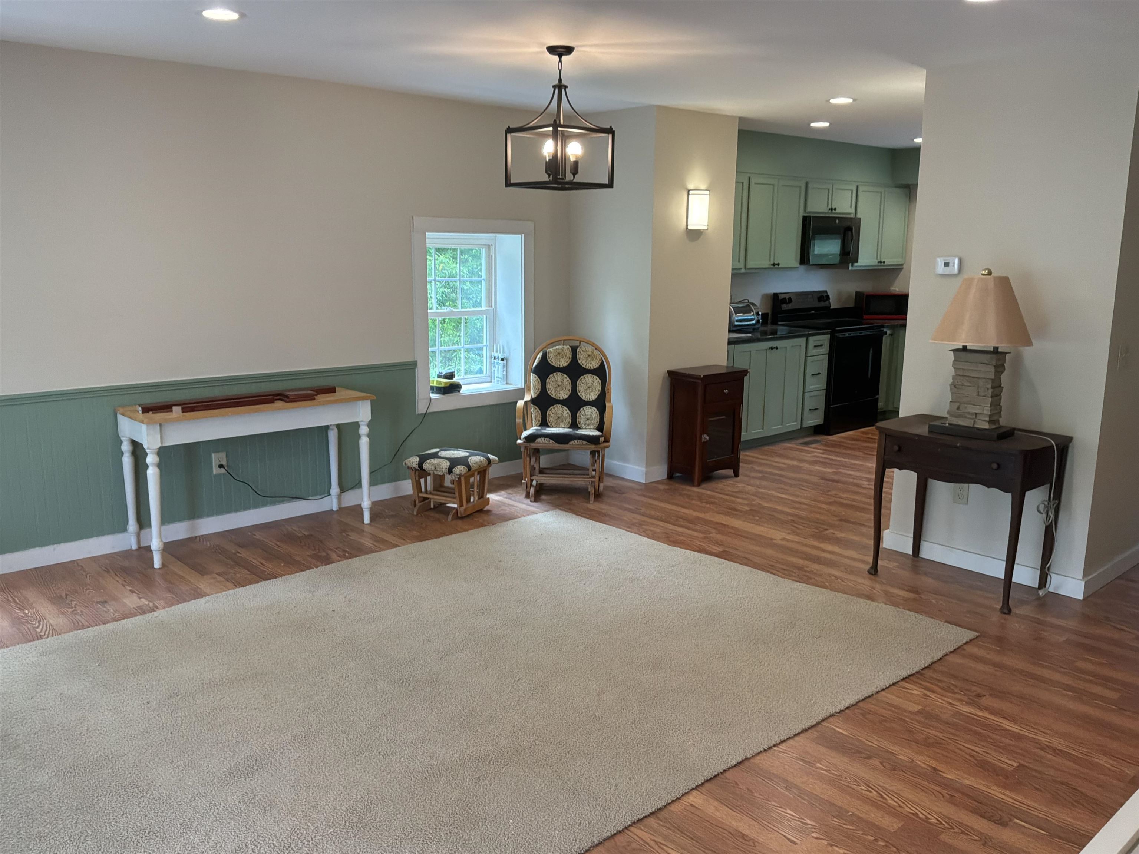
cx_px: 570
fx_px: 921
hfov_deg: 63.4
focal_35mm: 28
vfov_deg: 49.7
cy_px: 427
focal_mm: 3
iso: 80
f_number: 1.8
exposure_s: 1/120
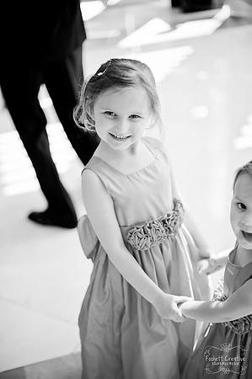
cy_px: 190
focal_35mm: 50
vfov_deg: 39.6
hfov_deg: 26.9
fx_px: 526
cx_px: 126
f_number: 1.4
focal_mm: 50
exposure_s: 1/200
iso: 200
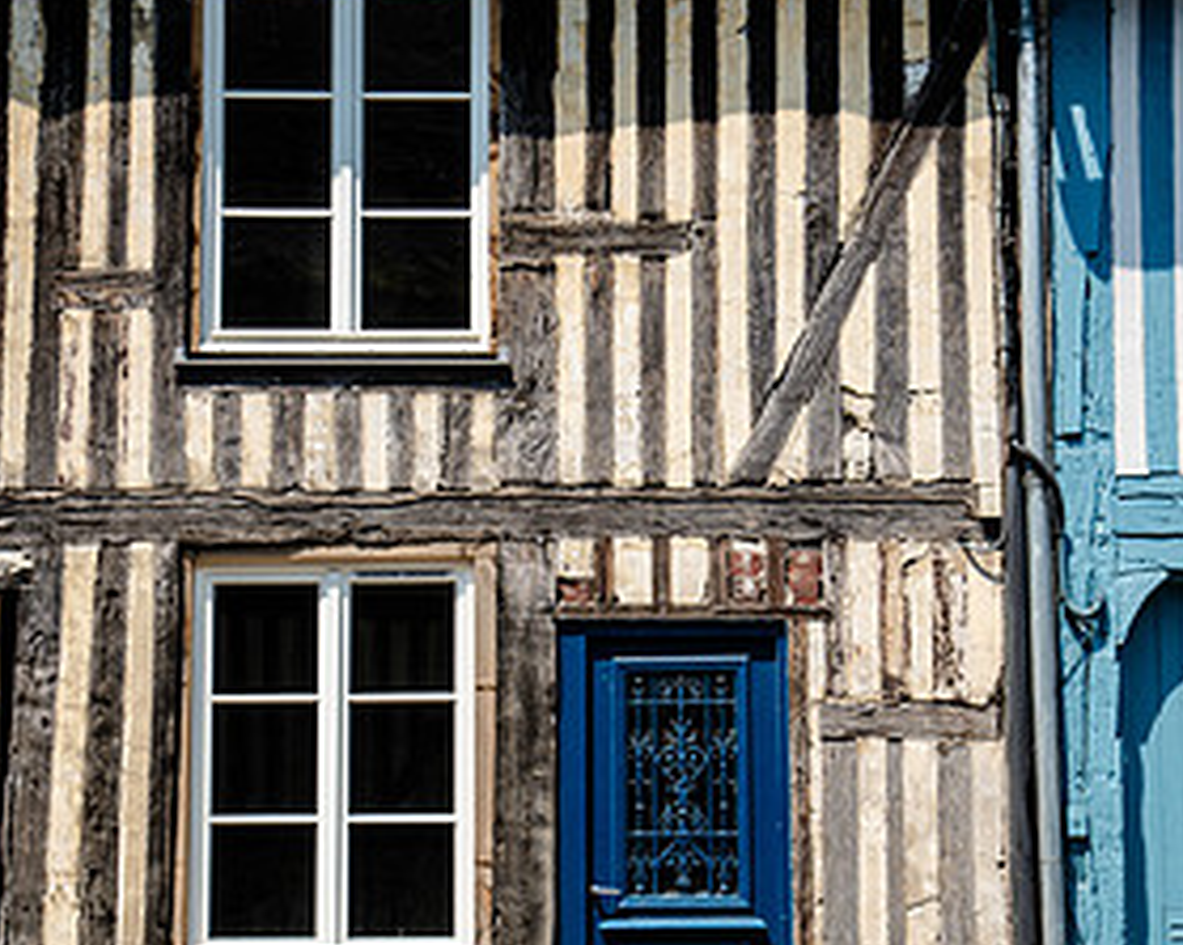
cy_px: 555
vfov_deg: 28.5
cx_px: 577
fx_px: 1855
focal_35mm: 53
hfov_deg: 35.4
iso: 160
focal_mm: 35
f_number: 4
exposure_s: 1/1250
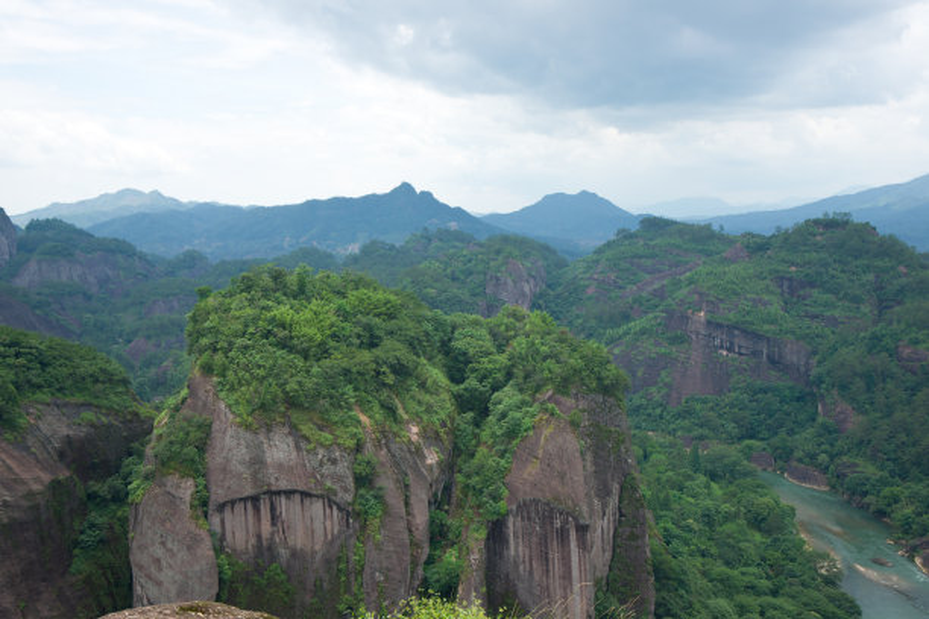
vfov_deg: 37.9
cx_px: 464
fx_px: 903
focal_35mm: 35
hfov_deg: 54.4
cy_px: 310
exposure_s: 1/100
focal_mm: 35
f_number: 11
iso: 200
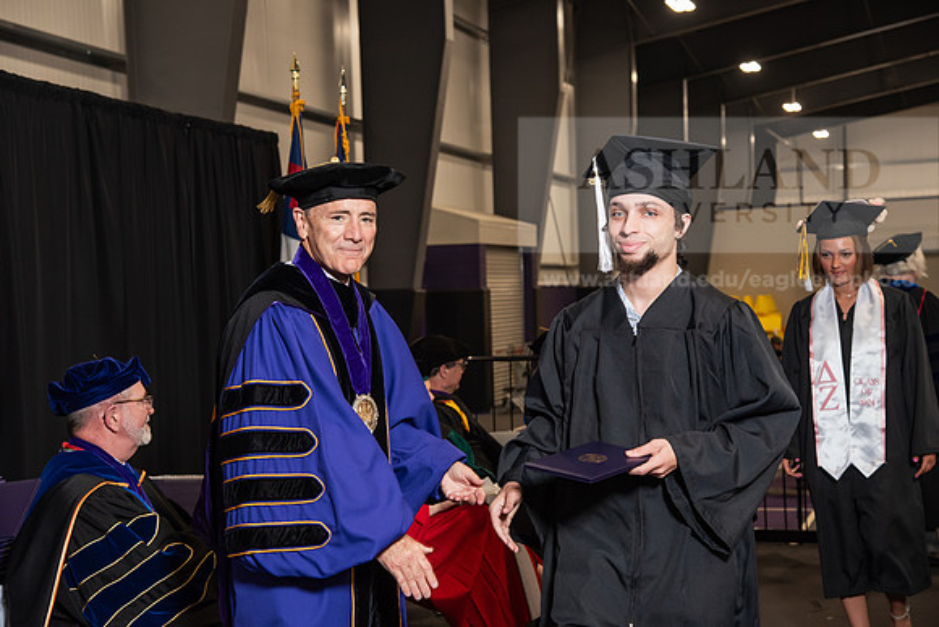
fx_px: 1696
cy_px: 314
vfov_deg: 20.9
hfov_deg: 31.0
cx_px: 470
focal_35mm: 65
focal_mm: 65
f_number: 5.6
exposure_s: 1/125
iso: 1600
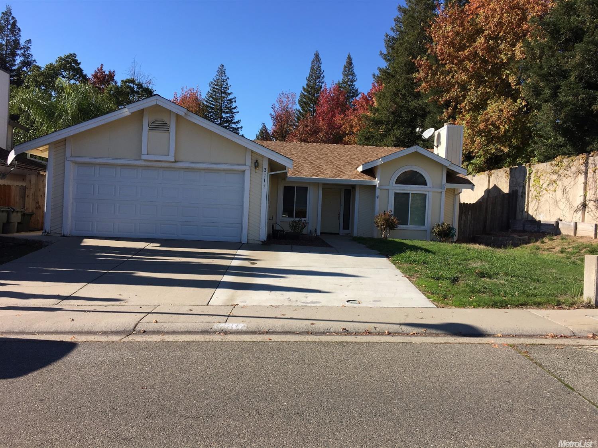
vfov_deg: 48.2
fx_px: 501
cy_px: 224
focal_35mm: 29
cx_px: 299
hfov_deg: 61.7
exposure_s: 1/1304
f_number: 2.2
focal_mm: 4.15
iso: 25
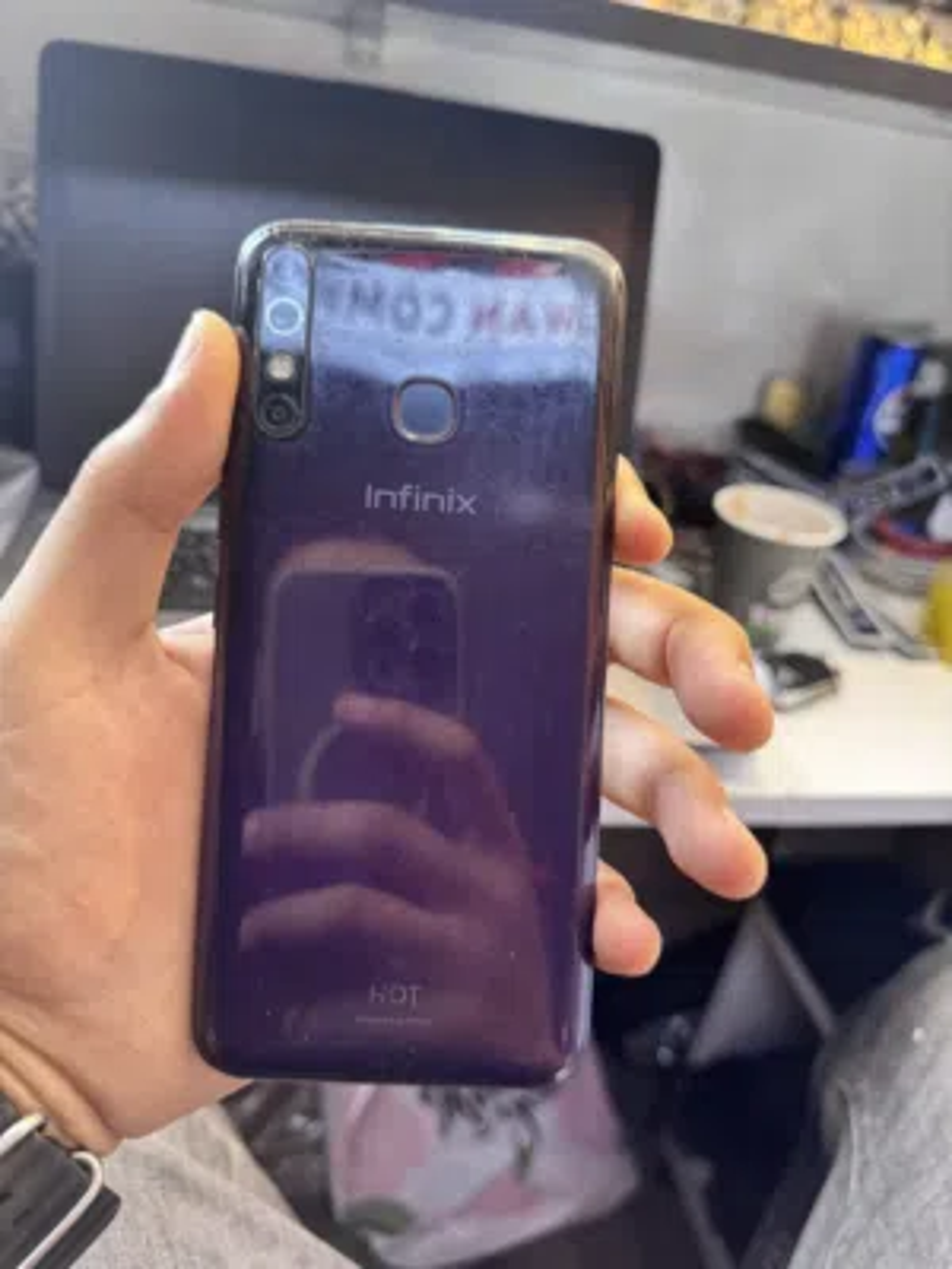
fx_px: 880
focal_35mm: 24
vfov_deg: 71.6
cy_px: 634
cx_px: 476
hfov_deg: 56.8
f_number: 1.78
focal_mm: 6.76
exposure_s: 1/50
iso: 320
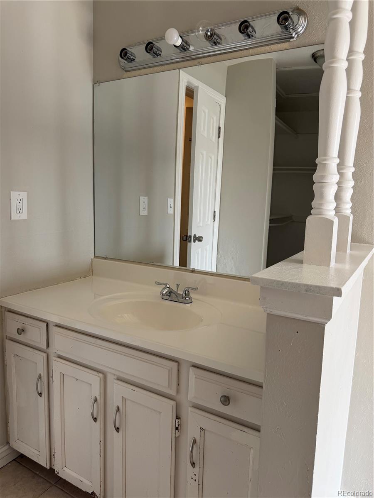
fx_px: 346
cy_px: 249
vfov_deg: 71.6
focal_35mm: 24
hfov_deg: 56.8
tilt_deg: -7.7
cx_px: 187
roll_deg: -2.6
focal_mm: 6.76
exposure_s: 1/121
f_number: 1.78
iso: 125
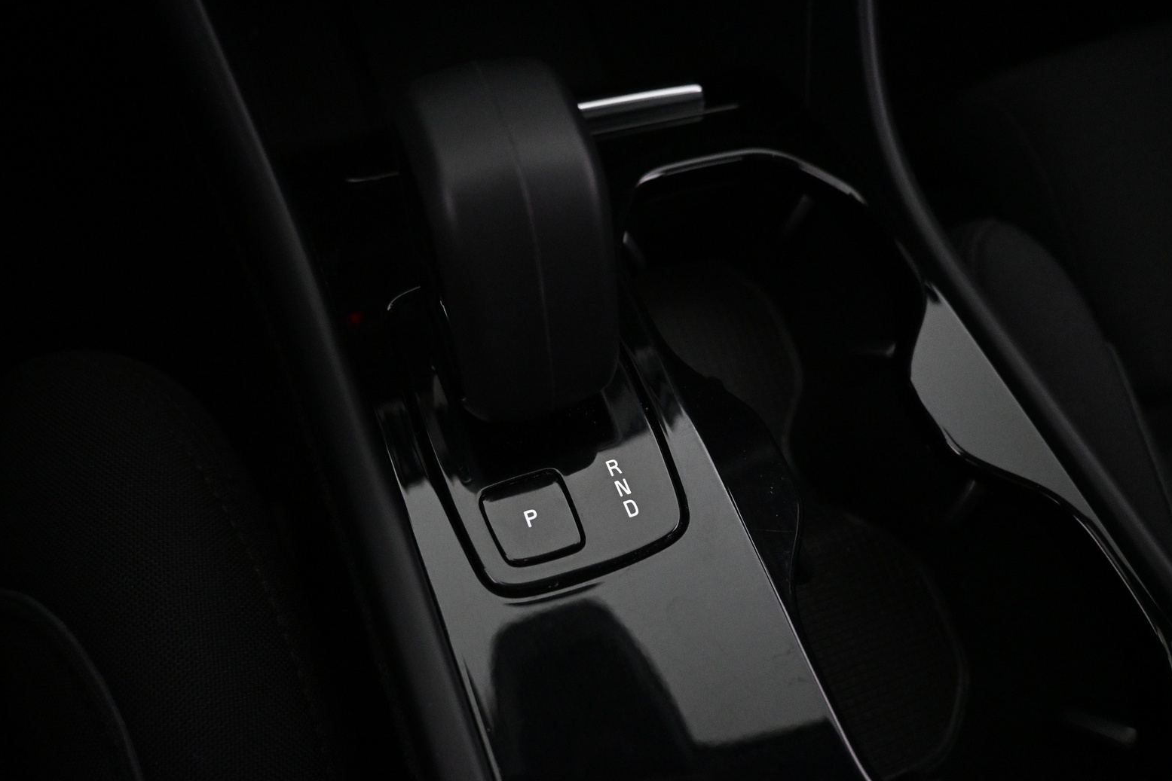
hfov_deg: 71.5
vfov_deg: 51.3
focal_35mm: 25
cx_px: 585
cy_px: 392
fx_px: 814
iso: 4000
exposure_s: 1/100
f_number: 3.5
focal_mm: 16
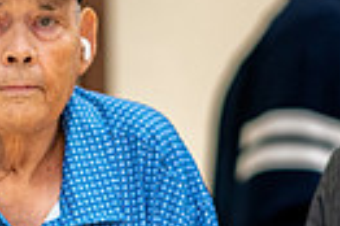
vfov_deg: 2.7
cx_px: 134
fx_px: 4773
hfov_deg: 4.1
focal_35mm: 506
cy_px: 262
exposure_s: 1/400
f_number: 1.6
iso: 640
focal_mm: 105
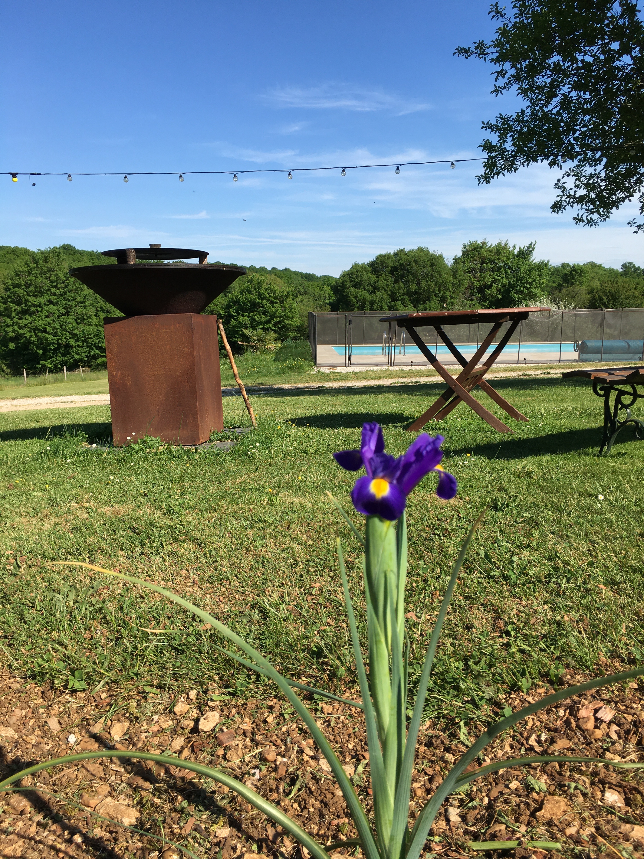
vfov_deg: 61.7
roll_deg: +0.0
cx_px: 322
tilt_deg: -7.0
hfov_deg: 48.2
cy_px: 430
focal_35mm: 29
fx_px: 719
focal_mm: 4.15
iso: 25
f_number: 2.2
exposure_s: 1/1451
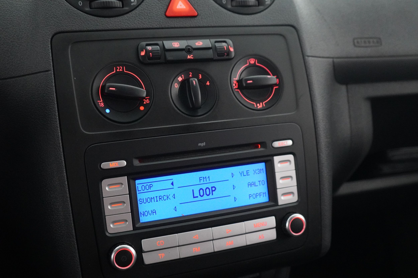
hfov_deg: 46.4
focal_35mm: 42
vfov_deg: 31.9
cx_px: 209
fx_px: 488
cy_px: 139
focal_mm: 28
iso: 6400
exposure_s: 1/25
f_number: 3.5
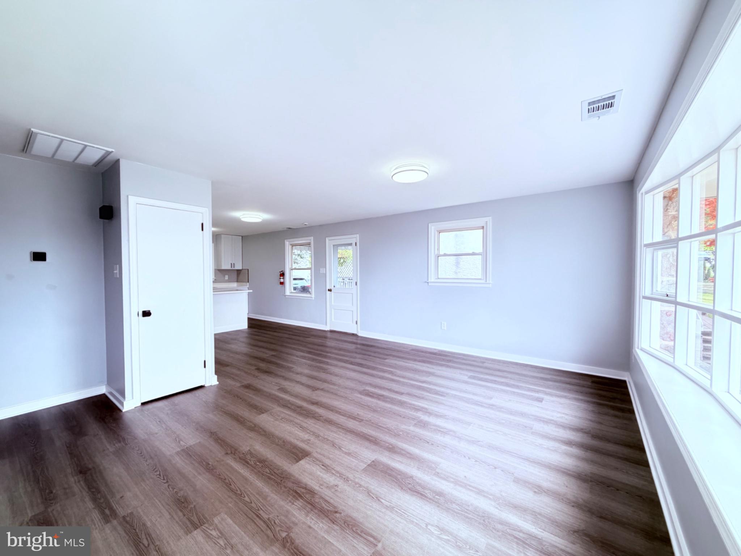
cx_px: 370
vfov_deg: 85.7
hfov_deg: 102.1
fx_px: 300
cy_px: 278
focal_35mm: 14
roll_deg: +0.3
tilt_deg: -1.5
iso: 200
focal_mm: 2.22
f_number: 2.2
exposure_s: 1/120
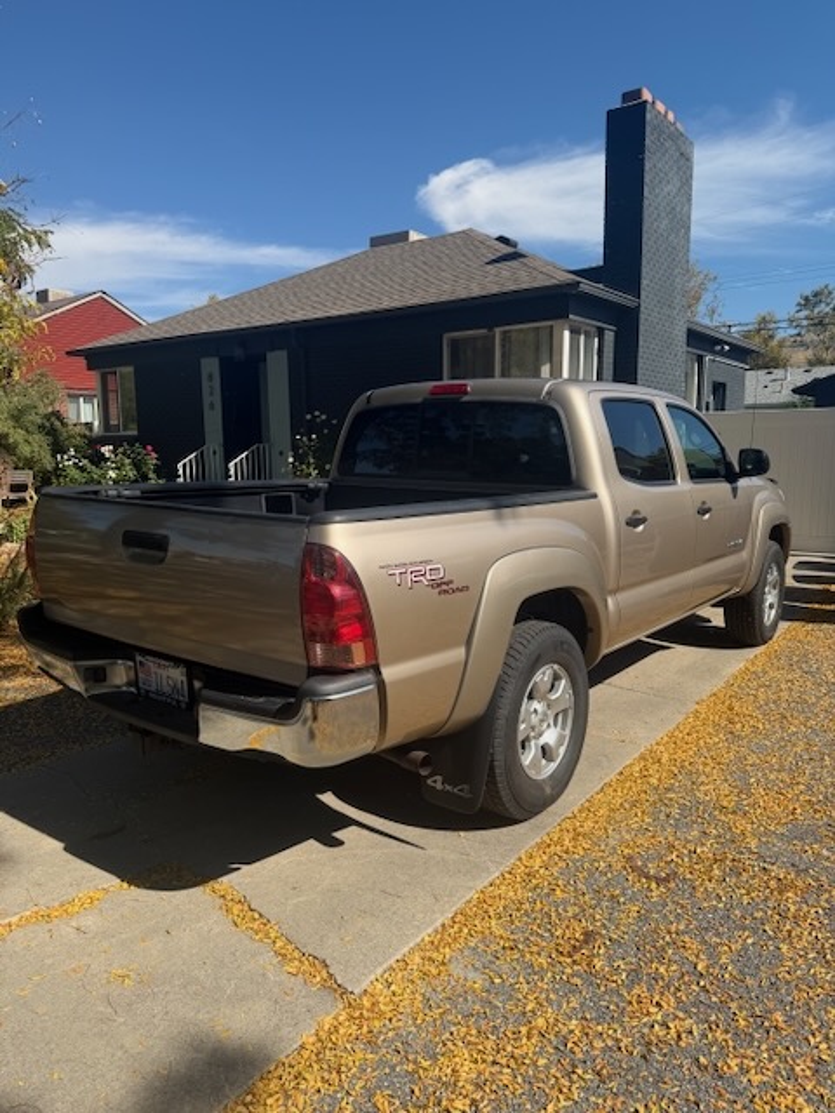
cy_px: 556
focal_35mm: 24
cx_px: 418
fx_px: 772
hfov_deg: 56.8
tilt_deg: -9.1
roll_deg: +0.5
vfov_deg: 71.6
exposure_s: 1/4405
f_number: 1.78
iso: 80
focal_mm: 6.76
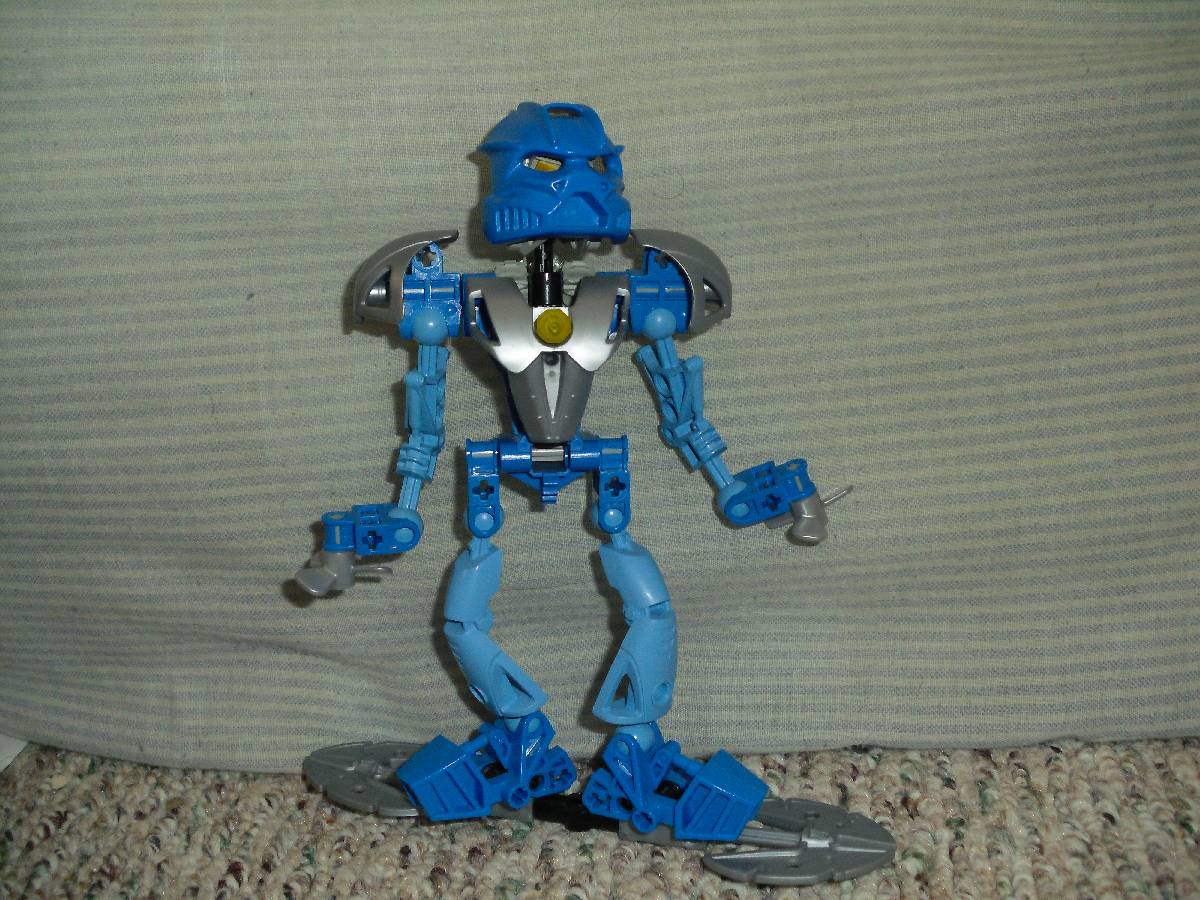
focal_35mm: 36
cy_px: 450
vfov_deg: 39.7
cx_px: 600
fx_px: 1248
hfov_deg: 51.4
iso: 200
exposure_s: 1/60
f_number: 3.1
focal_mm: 6.3
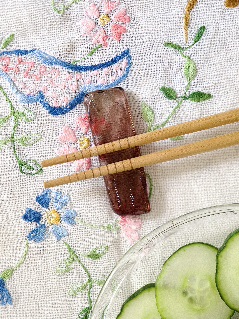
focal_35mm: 120
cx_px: 120
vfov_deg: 16.4
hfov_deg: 12.3
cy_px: 160
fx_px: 1105
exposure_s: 1/125
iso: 400
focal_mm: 60
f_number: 4
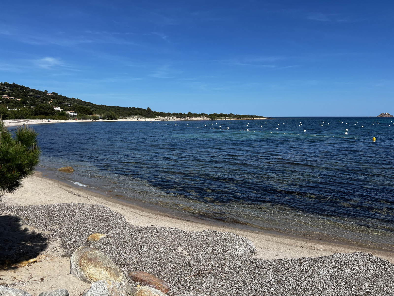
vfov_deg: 53.1
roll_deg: +0.4
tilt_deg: -6.3
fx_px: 296
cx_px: 197
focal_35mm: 26
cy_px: 148
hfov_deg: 67.3
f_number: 1.5
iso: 50
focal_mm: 5.7
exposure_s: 1/5882
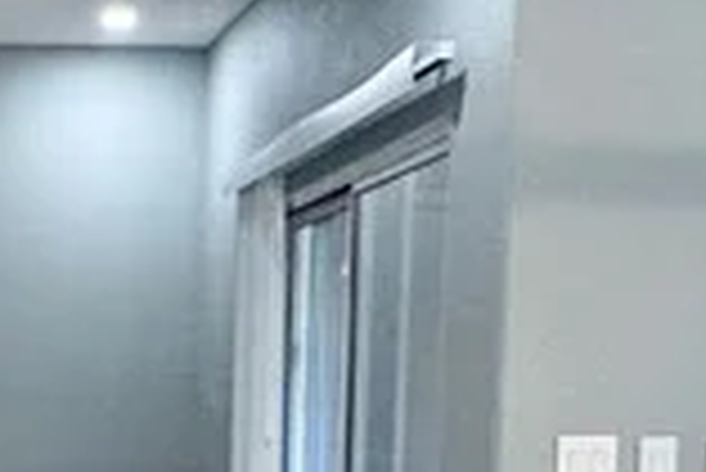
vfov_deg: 13.7
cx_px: -18
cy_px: 670
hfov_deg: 20.7
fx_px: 1865
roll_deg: -1.1
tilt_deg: -6.9
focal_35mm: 95
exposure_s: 1/120
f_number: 2.2
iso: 160
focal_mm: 2.22
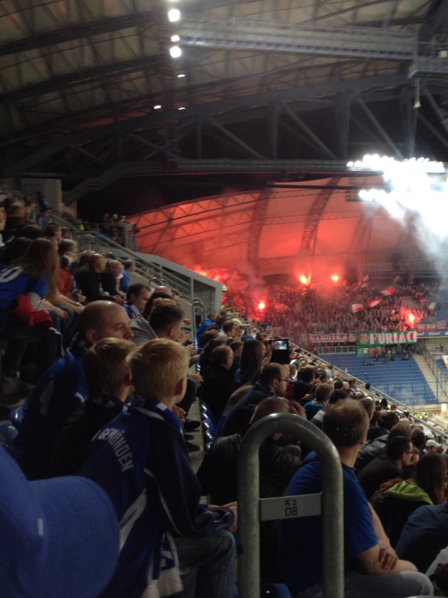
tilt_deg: -2.8
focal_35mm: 47
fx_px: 811
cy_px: 300
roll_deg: +0.9
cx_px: 382
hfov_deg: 29.9
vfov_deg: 40.4
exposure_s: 1/24
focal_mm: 4.28
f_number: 2.4
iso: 50
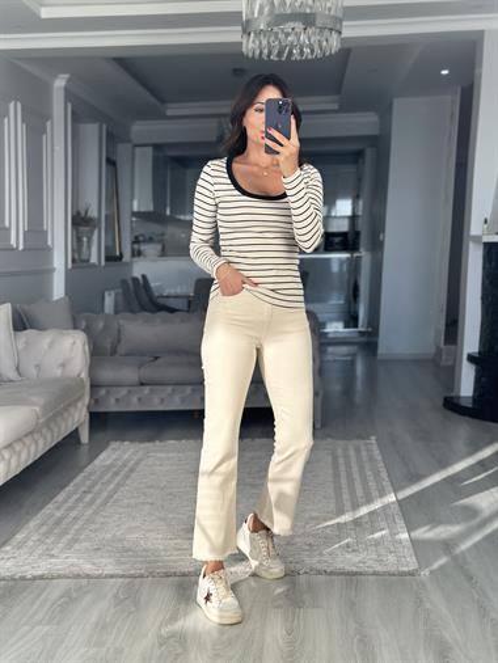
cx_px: 249
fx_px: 920
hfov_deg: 30.3
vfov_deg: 39.6
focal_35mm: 48
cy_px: 332
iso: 80
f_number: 1.78
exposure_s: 1/297
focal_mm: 6.86
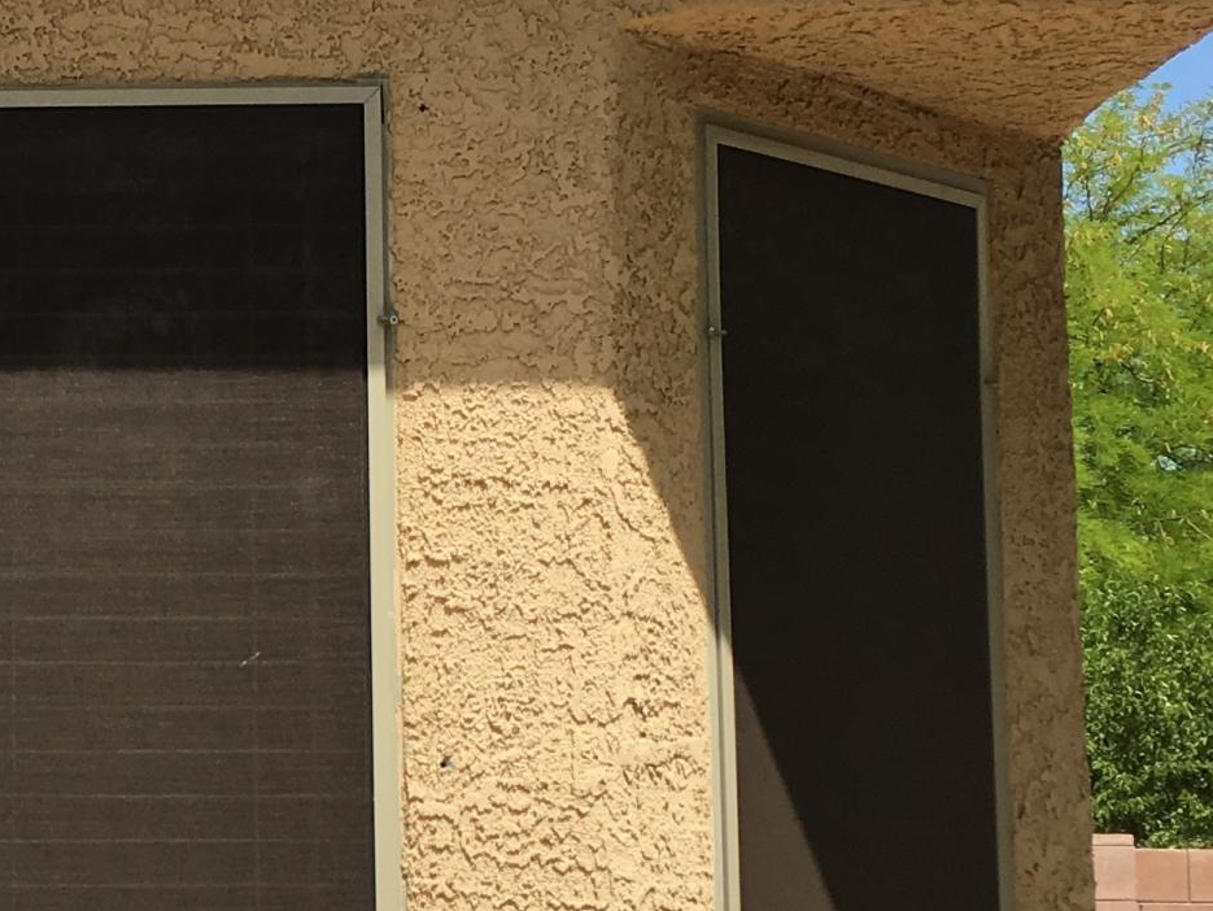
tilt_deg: +6.7
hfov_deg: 20.2
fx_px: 3260
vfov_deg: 15.9
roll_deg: +0.0
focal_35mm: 93
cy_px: 506
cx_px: -100
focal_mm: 4.15
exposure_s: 1/1425
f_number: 2.2
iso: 25
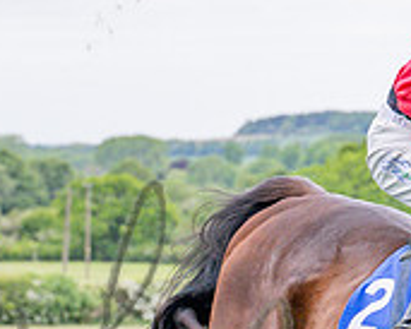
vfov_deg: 4.1
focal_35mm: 378
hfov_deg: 5.1
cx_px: 501
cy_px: 305
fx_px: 4601
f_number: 4
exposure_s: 1/1600
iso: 400
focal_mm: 70
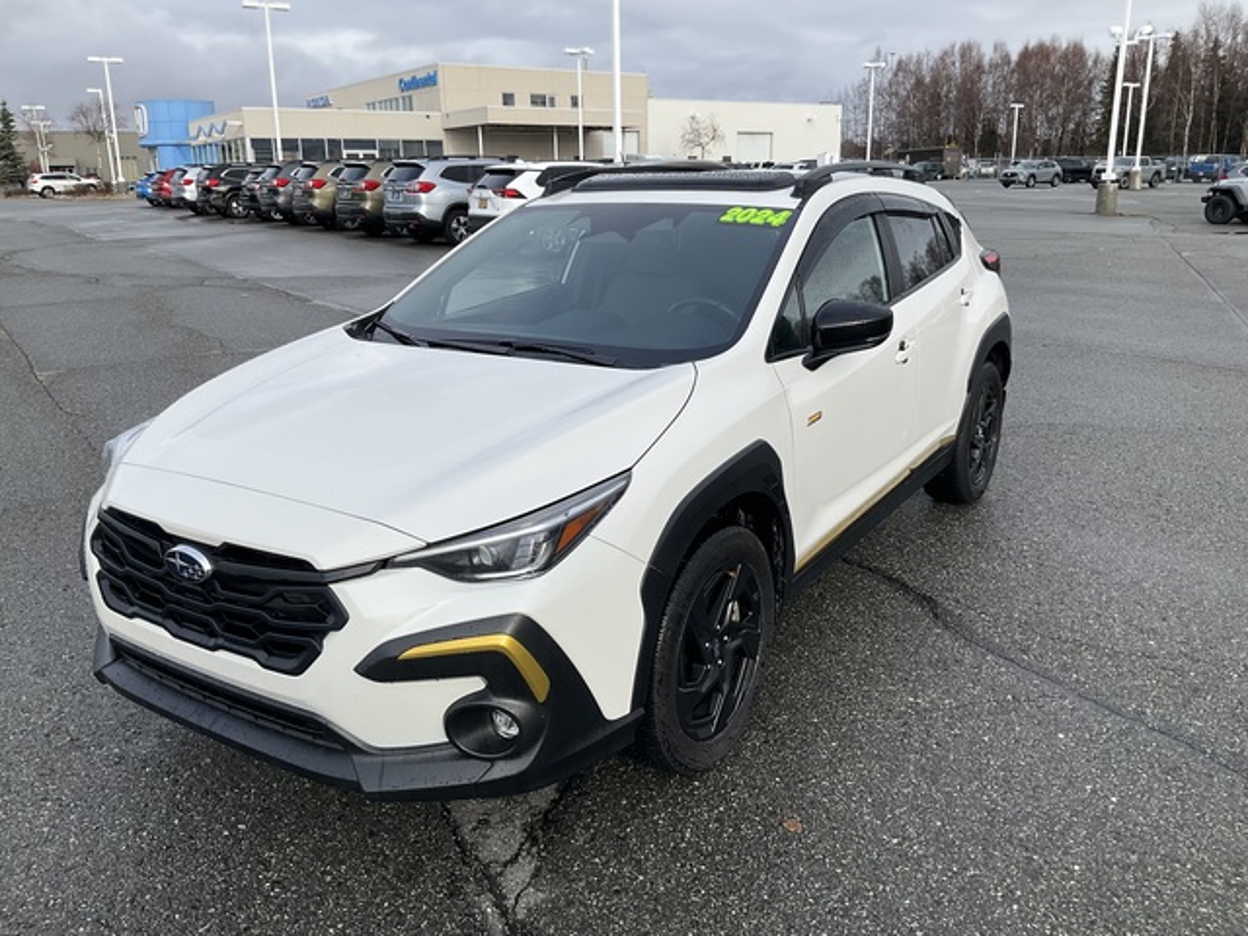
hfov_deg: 61.7
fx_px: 1046
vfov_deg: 48.2
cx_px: 624
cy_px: 468
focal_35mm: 29
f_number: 1.8
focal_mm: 3
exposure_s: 1/912
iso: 25
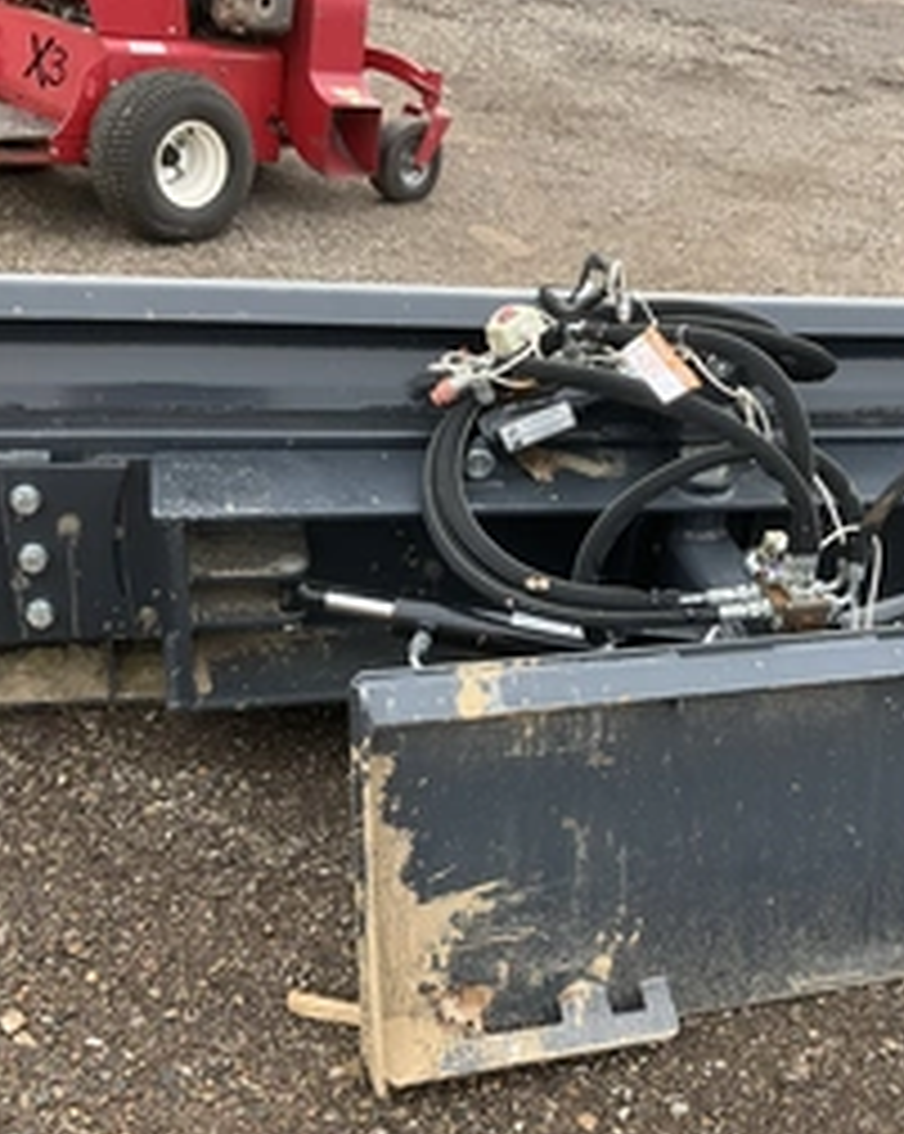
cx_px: 684
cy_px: 666
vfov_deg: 41.1
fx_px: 1508
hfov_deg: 32.7
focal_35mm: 45
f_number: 1.8
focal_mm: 3
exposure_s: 1/327
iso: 25
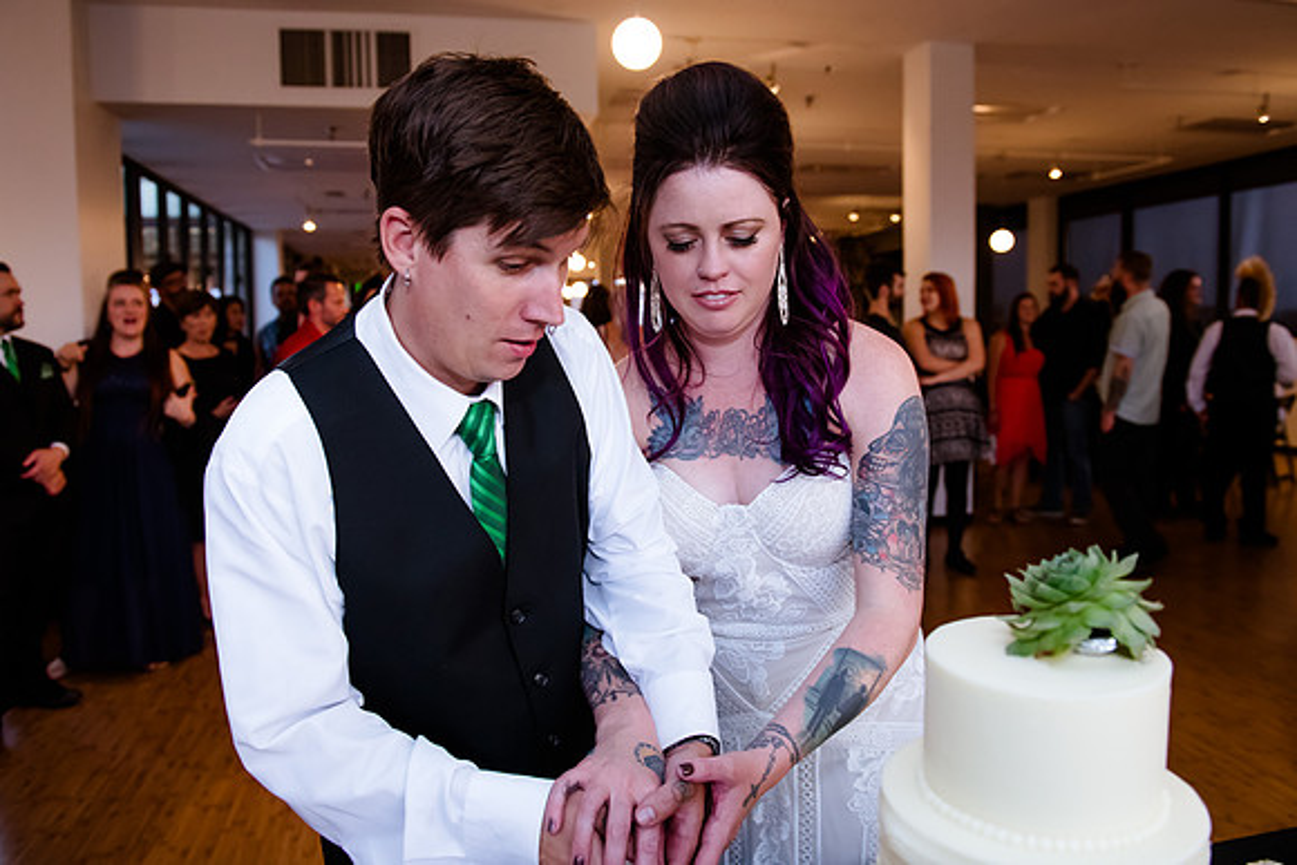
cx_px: 637
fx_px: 946
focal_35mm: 26
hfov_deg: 68.9
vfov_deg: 49.1
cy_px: 406
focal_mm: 24
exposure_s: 1/250
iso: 3200
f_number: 3.5
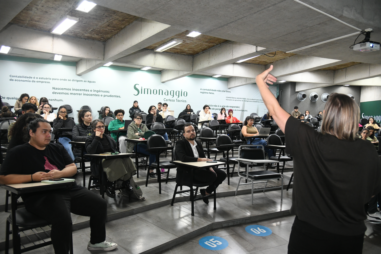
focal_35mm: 24
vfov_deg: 53.1
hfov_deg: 73.7
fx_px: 254
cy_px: 127
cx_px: 190
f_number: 5
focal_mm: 24
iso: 4000
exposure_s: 1/80
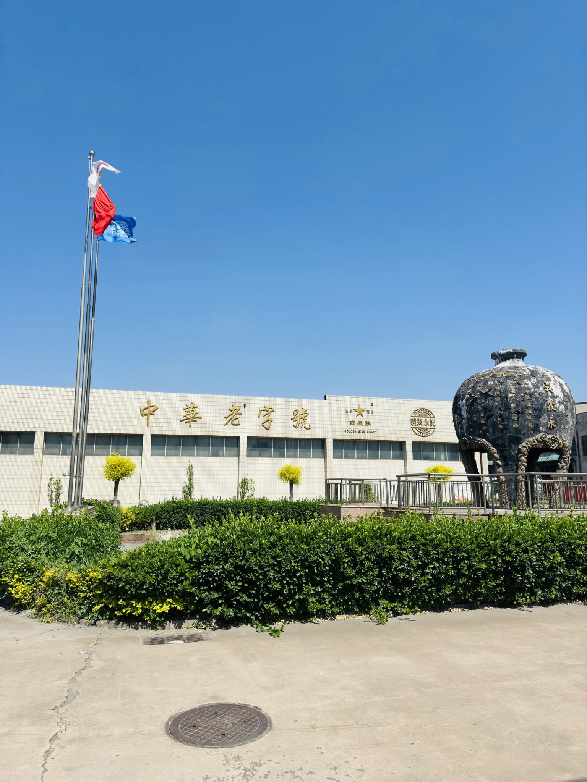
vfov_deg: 71.6
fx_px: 543
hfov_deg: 56.8
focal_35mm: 24
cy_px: 391
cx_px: 294
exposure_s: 1/6849
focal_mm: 6.86
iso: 100
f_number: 1.78
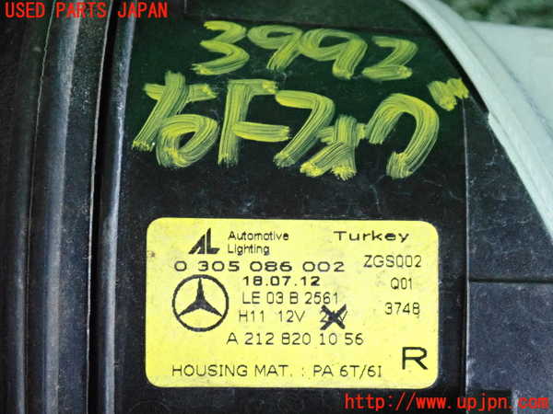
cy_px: 207
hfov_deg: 19.6
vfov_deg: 14.8
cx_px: 276
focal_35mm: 100
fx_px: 1598
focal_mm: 18
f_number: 4.9
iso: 3200
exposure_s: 1/125
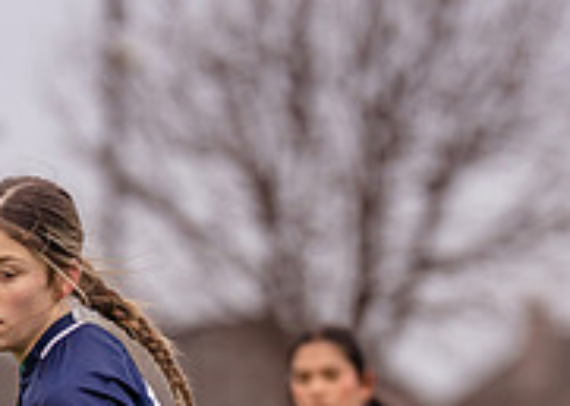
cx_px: 24
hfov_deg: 2.5
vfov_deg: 1.8
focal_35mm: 812
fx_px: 13135
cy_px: 729
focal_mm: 200
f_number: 2.8
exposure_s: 1/1250
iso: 400
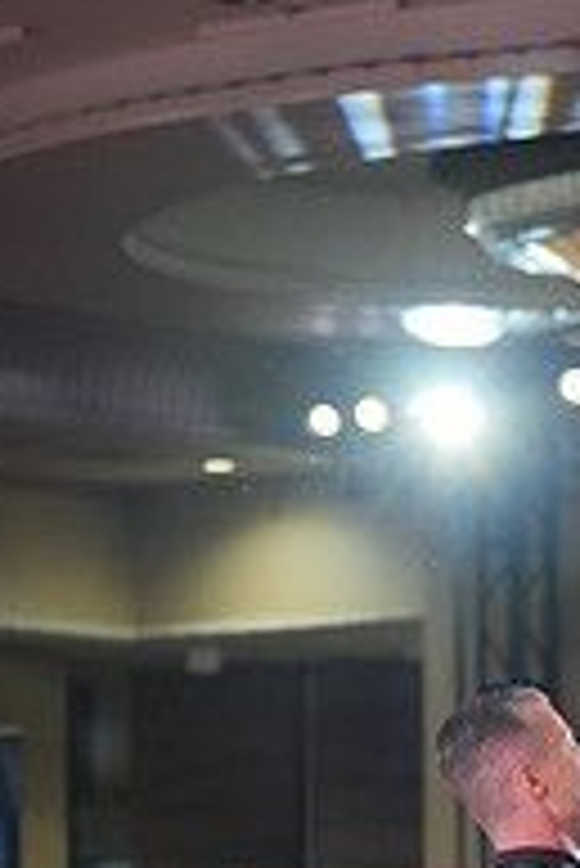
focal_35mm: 237
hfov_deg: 5.8
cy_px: 1187
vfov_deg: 8.5
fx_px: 5717
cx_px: 839
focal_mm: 79
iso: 1000
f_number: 2.8
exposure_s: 1/500
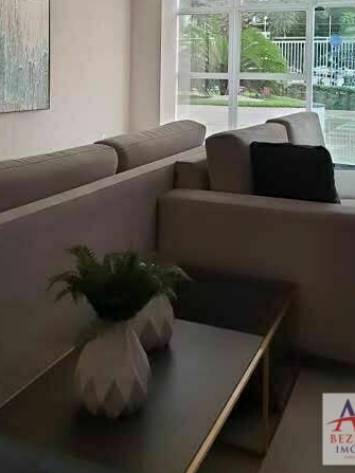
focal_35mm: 43
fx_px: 588
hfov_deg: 33.5
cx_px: 143
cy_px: 79
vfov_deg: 41.5
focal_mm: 5.23
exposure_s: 1/120
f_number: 1.8
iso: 320
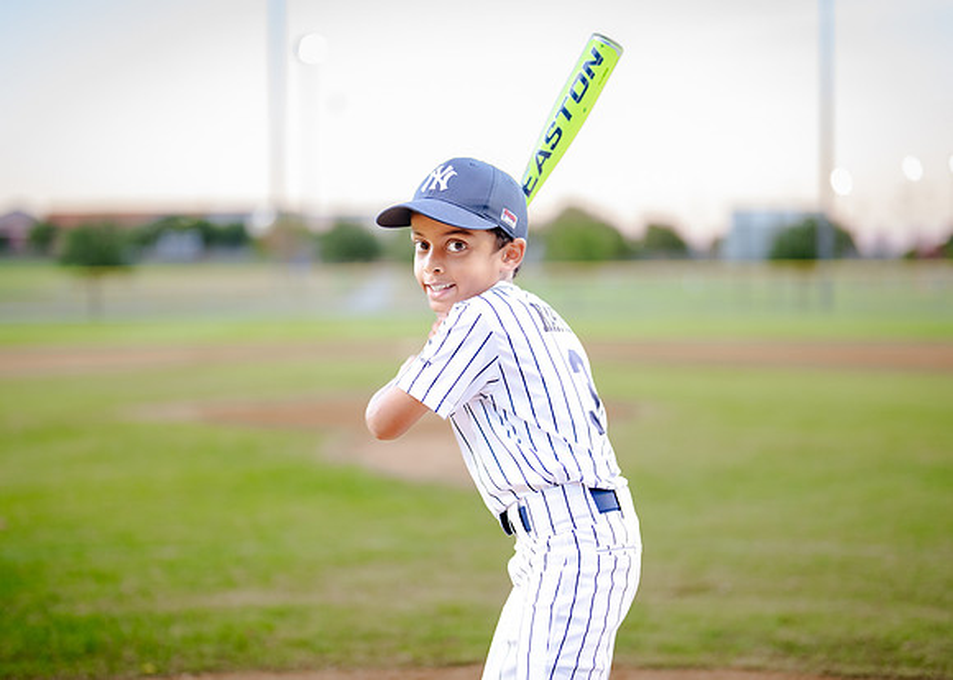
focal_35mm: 61
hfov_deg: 32.0
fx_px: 1659
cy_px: 362
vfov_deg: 23.2
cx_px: 471
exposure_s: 1/500
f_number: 1.2
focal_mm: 50
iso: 500
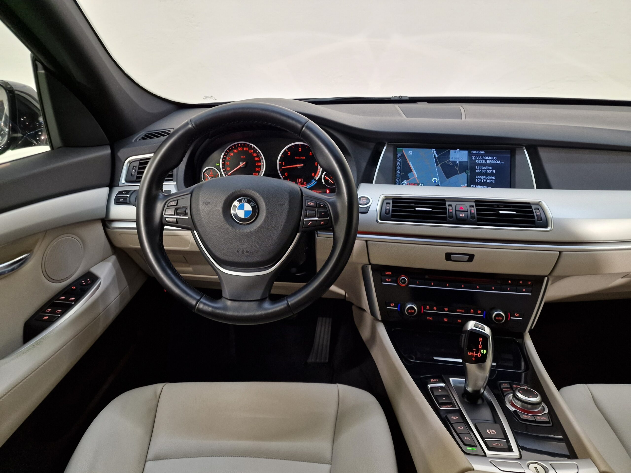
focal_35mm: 23
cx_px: 316
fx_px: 419
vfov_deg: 58.9
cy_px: 236
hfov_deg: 73.9
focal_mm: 6.4
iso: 250
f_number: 1.8
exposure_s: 1/50
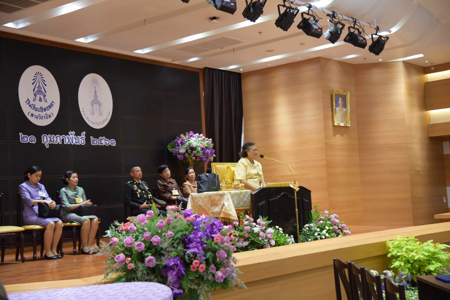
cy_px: 150
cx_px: 225
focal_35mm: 52
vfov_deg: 26.0
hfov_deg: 38.2
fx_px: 650
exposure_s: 1/50
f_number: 4
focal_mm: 52
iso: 1000
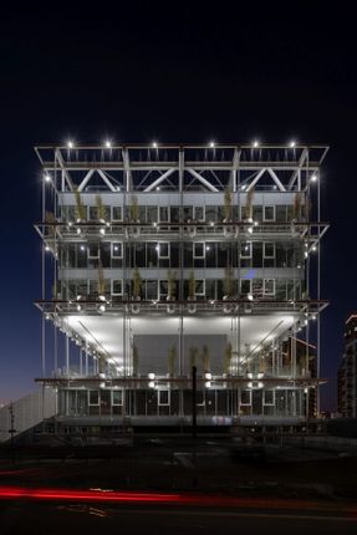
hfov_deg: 64.6
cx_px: 178
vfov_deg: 86.9
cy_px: 268
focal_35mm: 19
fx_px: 282
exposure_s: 1/2.5
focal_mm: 19
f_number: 8
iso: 200
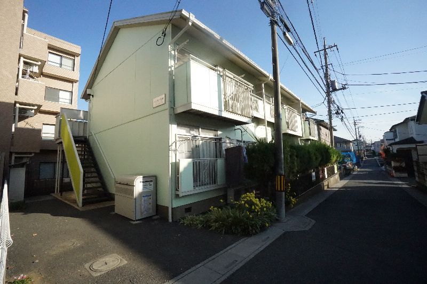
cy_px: 142
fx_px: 178
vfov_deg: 77.3
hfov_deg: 100.4
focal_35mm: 15
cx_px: 214
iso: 5000
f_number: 13
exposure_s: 1/2500
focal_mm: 10
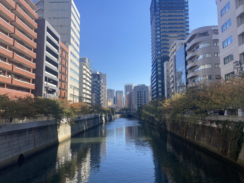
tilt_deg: +7.0
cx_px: 122
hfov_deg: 63.4
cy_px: 92
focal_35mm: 28
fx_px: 197
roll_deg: -0.6
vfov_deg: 49.7
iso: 20
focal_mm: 3.99
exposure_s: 1/1263
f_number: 1.8
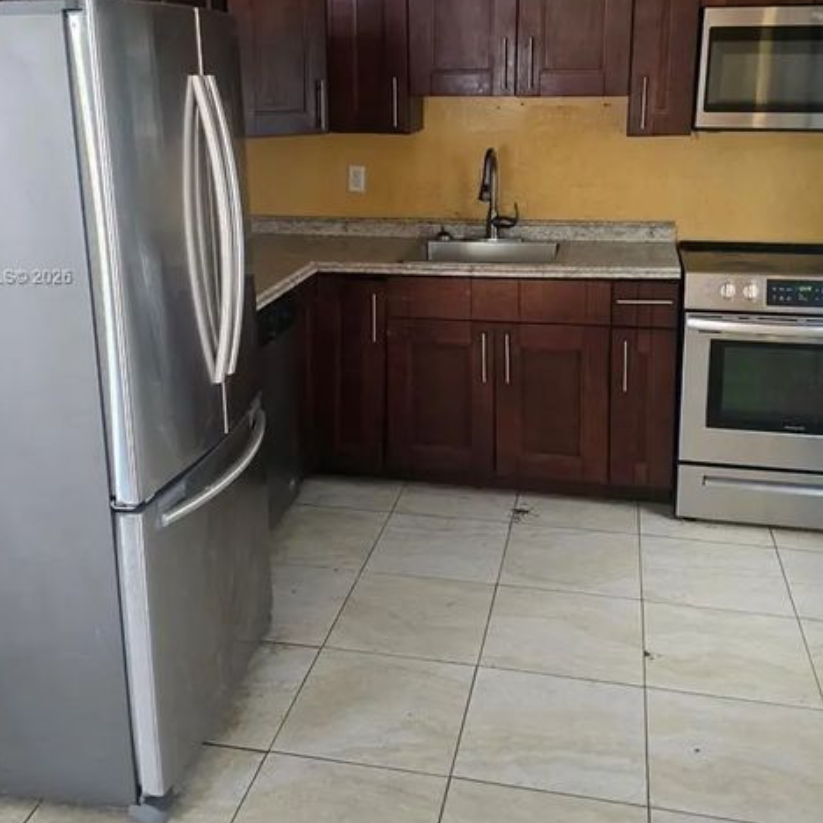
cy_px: 278
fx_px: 995
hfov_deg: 44.9
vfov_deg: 44.3
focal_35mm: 37
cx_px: 402
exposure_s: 1/60
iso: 1250
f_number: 1.7
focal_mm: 6.3
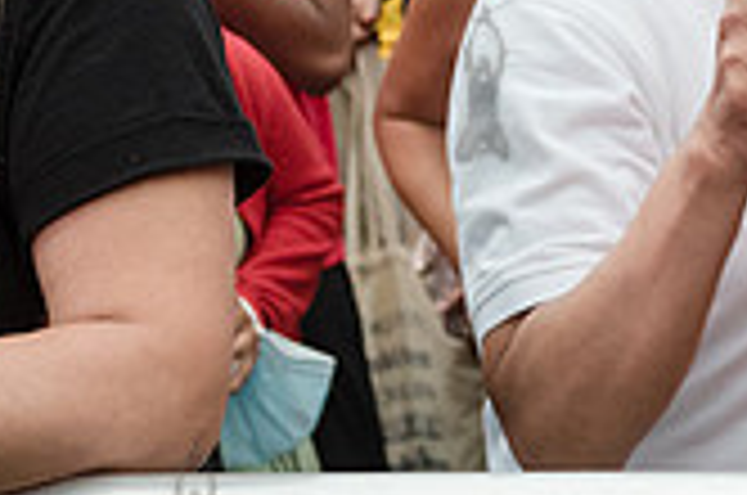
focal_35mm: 127
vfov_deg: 10.7
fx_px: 2630
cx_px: 849
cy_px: 6
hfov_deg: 15.7
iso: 2000
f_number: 4
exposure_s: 1/200
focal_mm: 31
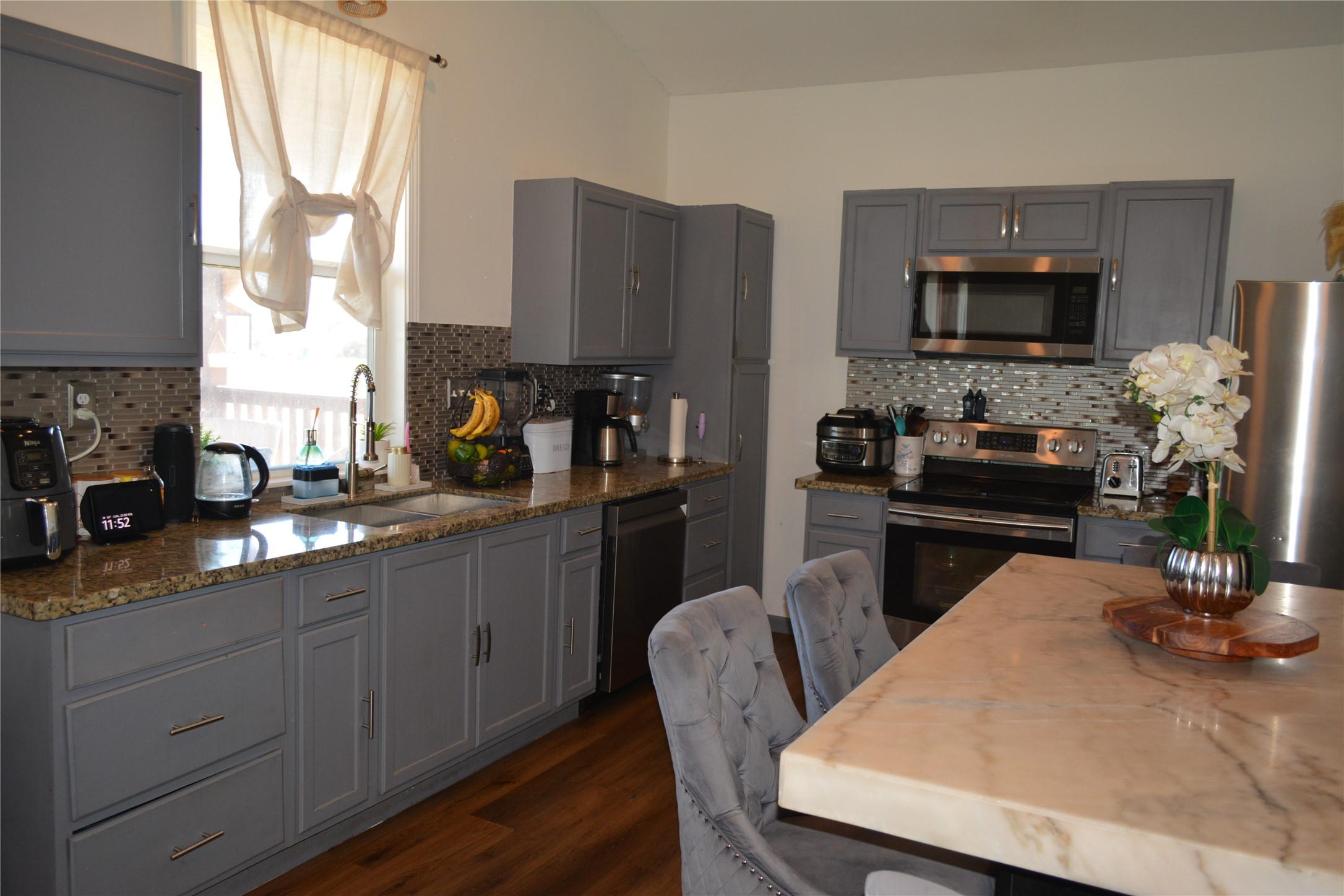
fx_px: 1008
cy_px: 448
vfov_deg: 47.9
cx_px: 672
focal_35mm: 27
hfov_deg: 67.4
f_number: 3.5
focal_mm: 18
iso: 400
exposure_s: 1/60
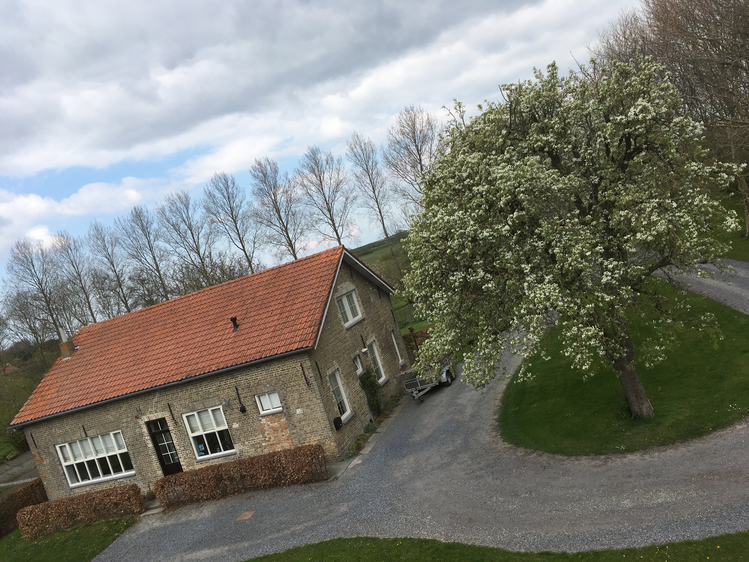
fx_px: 627
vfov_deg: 48.2
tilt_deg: -5.0
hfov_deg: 61.7
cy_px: 281
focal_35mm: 29
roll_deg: +18.0
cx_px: 374
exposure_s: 1/1221
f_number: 2.2
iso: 25
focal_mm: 4.15
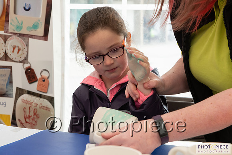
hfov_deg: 28.8
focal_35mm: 70
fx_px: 451
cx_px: 116
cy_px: 78
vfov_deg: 19.5
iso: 1100
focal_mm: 70
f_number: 8
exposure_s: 1/200
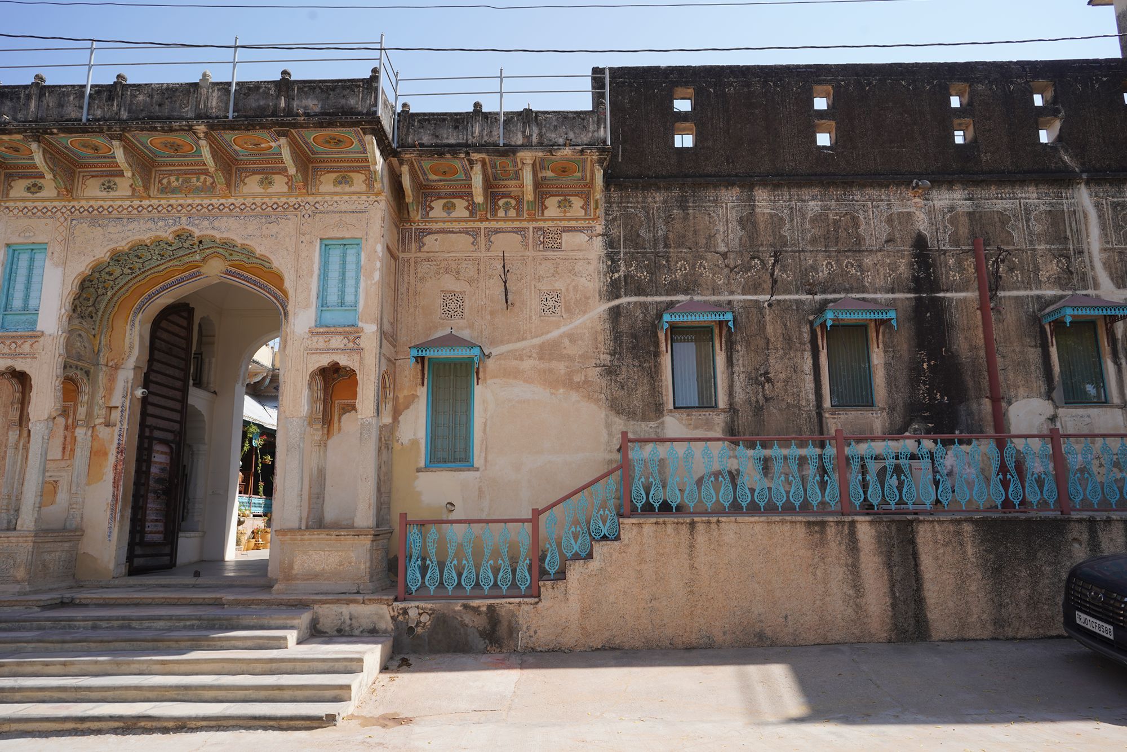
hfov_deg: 73.7
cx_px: 564
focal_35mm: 24
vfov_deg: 53.1
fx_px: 751
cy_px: 376
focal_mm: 24
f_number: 10
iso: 100
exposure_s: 1/125
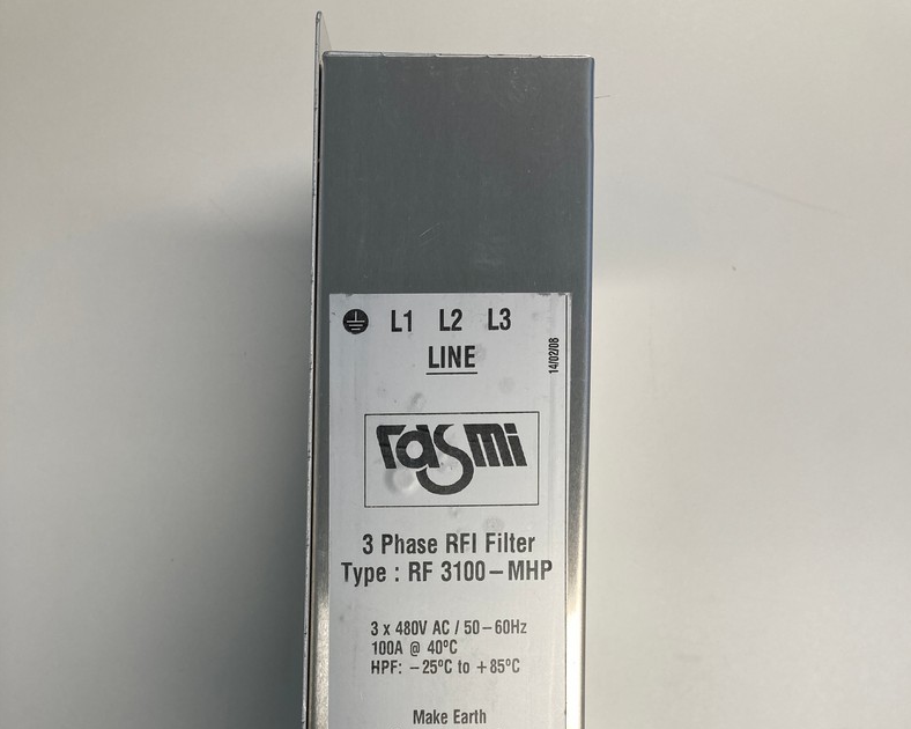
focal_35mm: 37
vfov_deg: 38.3
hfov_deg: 49.1
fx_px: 997
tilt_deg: -87.3
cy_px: 608
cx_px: 460
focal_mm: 3.99
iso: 32
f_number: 1.8
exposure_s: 1/100
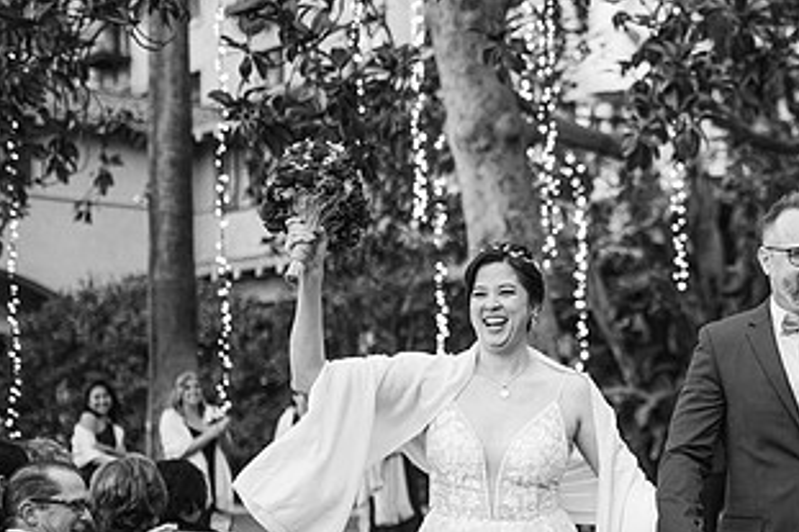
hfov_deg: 29.3
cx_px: 655
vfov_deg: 20.2
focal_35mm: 67
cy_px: 380
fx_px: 1486
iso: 1000
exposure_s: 1/2000
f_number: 1.4
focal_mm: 35
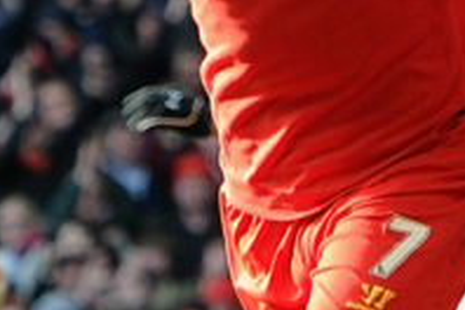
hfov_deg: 3.0
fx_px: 9028
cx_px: 296
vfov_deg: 2.0
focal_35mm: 699
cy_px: 235
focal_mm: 135
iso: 800
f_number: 4
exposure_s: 1/640
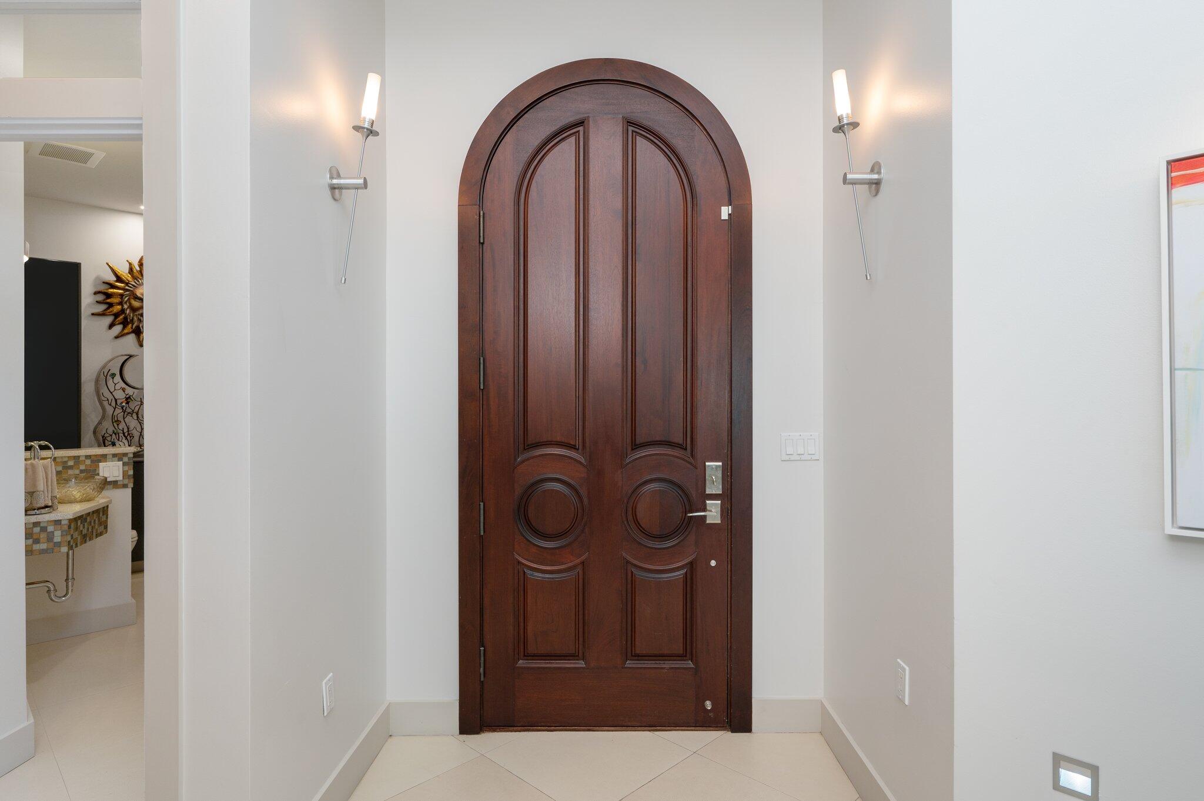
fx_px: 652
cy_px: 400
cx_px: 602
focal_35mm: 20
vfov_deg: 63.1
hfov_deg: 85.5
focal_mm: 19.5
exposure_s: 1/30
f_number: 9
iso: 640
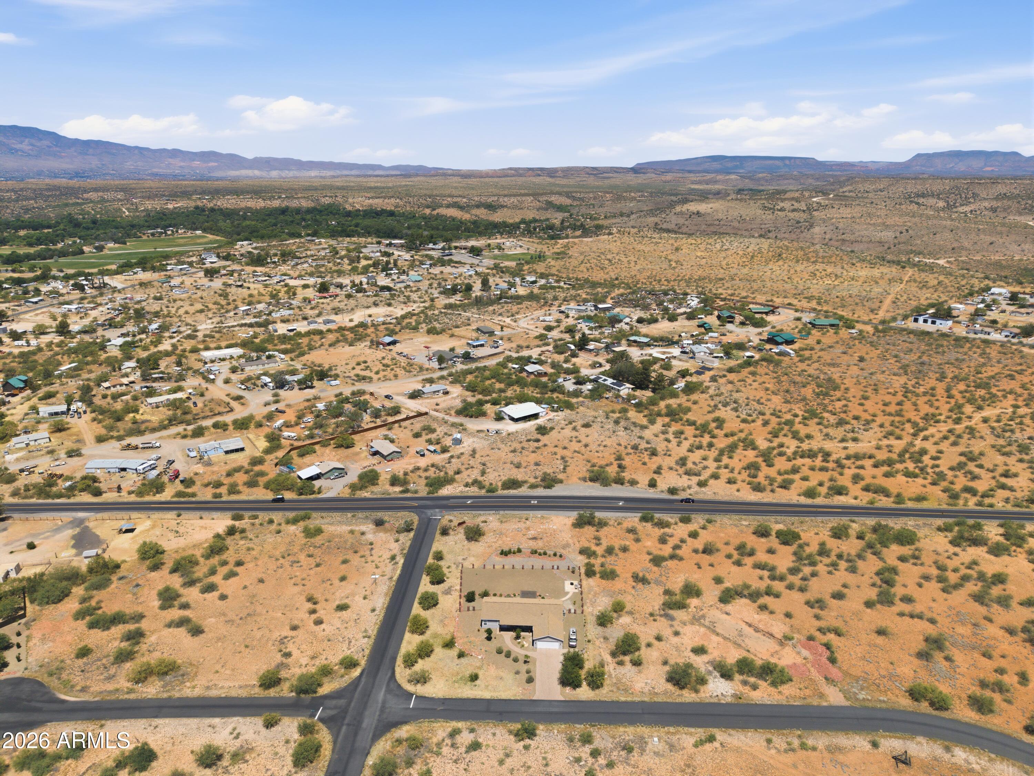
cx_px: 517
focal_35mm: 24
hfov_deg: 71.6
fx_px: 717
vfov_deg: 56.8
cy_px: 388
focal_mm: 8.7
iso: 110
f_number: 1.8
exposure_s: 1/4000
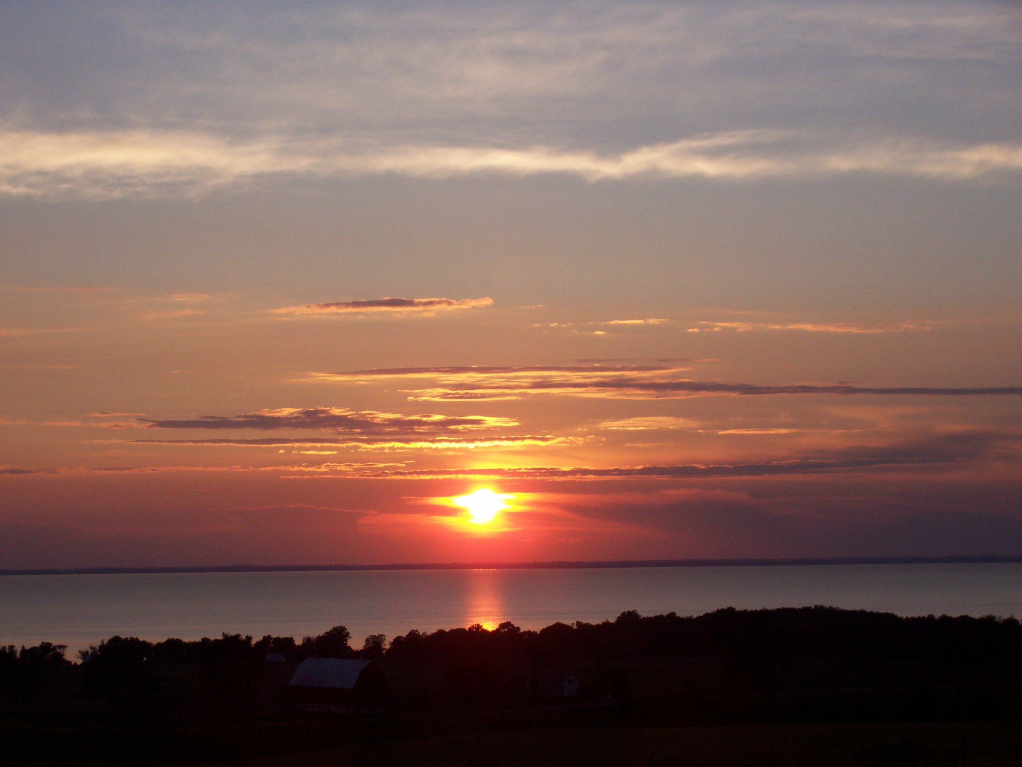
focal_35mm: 102
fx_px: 3011
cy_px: 384
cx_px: 511
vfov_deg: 14.5
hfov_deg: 19.3
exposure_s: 1/407
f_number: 4.6
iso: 80
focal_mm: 16.8
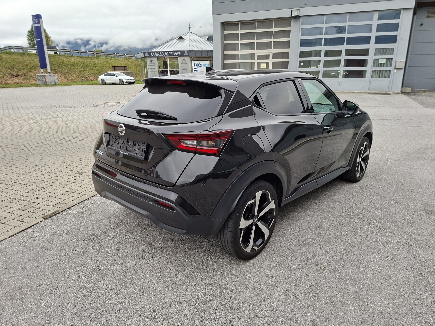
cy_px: 163
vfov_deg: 58.9
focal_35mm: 23
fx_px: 289
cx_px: 218
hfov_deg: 73.9
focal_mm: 5.54
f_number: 1.8
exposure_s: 1/358
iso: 50
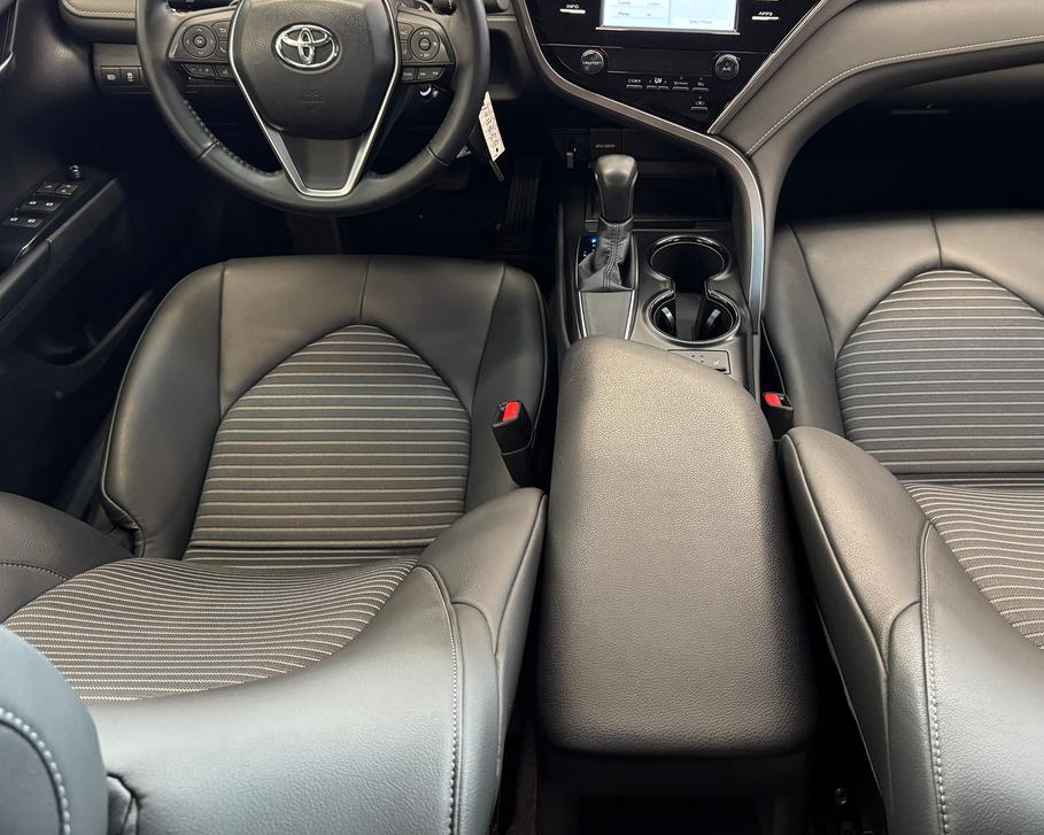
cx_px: 625
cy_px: 310
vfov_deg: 44.2
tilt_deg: -38.7
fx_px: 1020
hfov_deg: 53.9
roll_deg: +0.2
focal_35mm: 33
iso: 640
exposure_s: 1/40
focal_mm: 6.76
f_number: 1.78
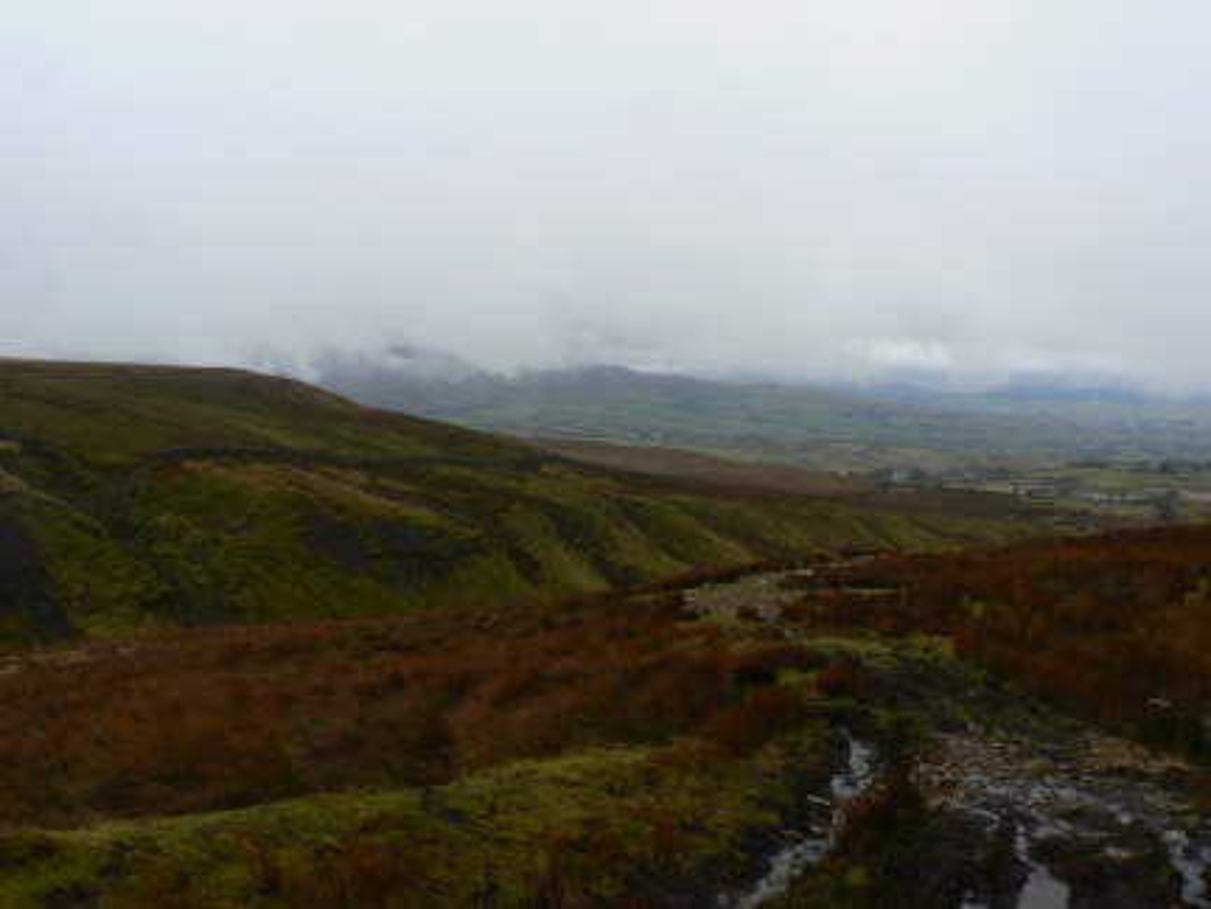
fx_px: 1259
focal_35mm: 36
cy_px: 454
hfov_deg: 51.4
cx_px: 606
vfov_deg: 39.7
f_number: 5.6
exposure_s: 1/160
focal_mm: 6
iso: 80
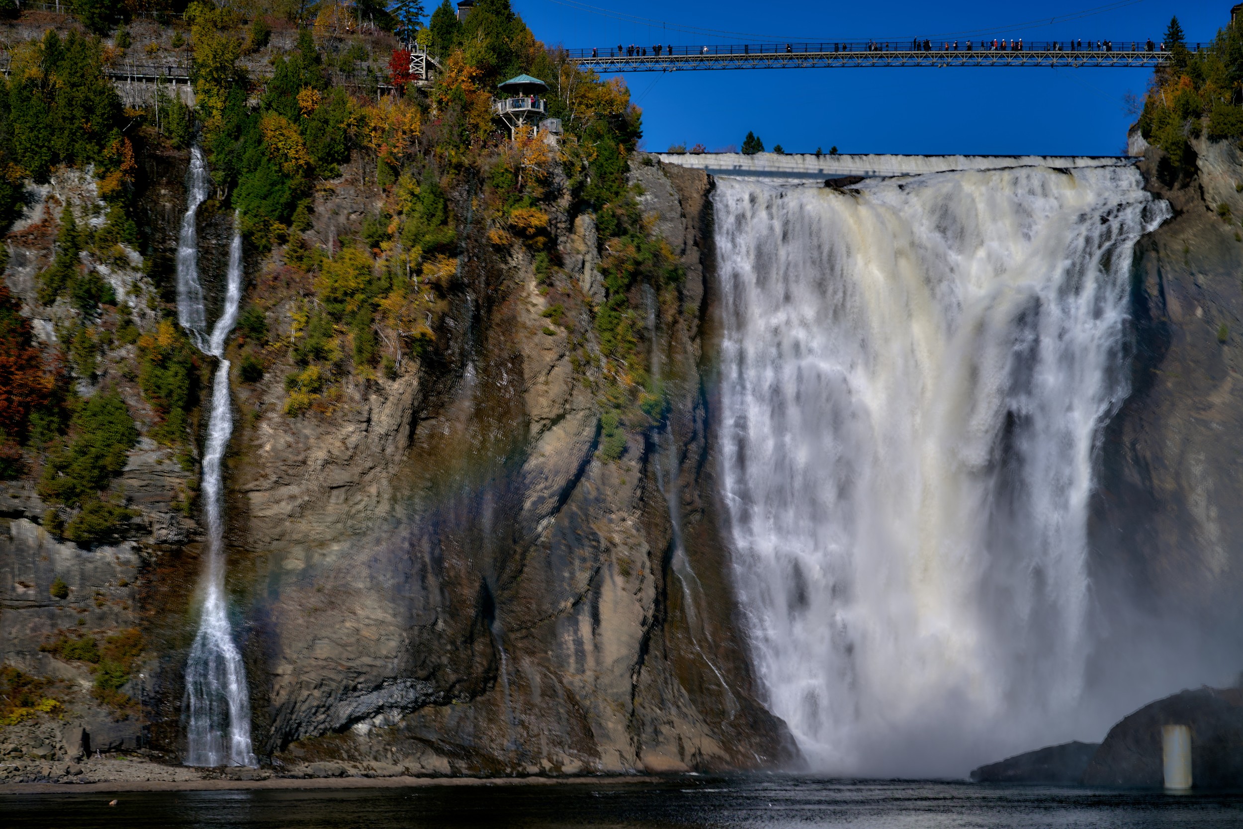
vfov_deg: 20.8
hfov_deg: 30.8
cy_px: 414
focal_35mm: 65
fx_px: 2255
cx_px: 622
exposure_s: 1/125
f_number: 10
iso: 50
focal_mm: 65.3
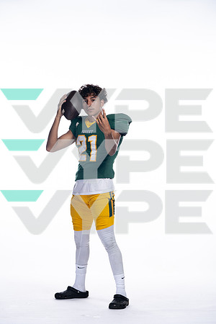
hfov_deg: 12.6
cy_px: 162
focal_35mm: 109
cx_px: 108
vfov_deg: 18.8
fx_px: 981
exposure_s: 1/250
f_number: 6.3
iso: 400
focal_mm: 109
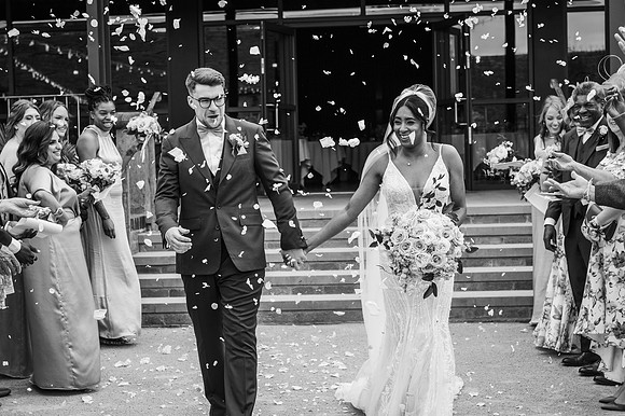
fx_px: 1076
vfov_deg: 21.9
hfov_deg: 32.4
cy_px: 208
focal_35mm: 62
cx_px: 312
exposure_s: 1/1000
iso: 360
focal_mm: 62
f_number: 5
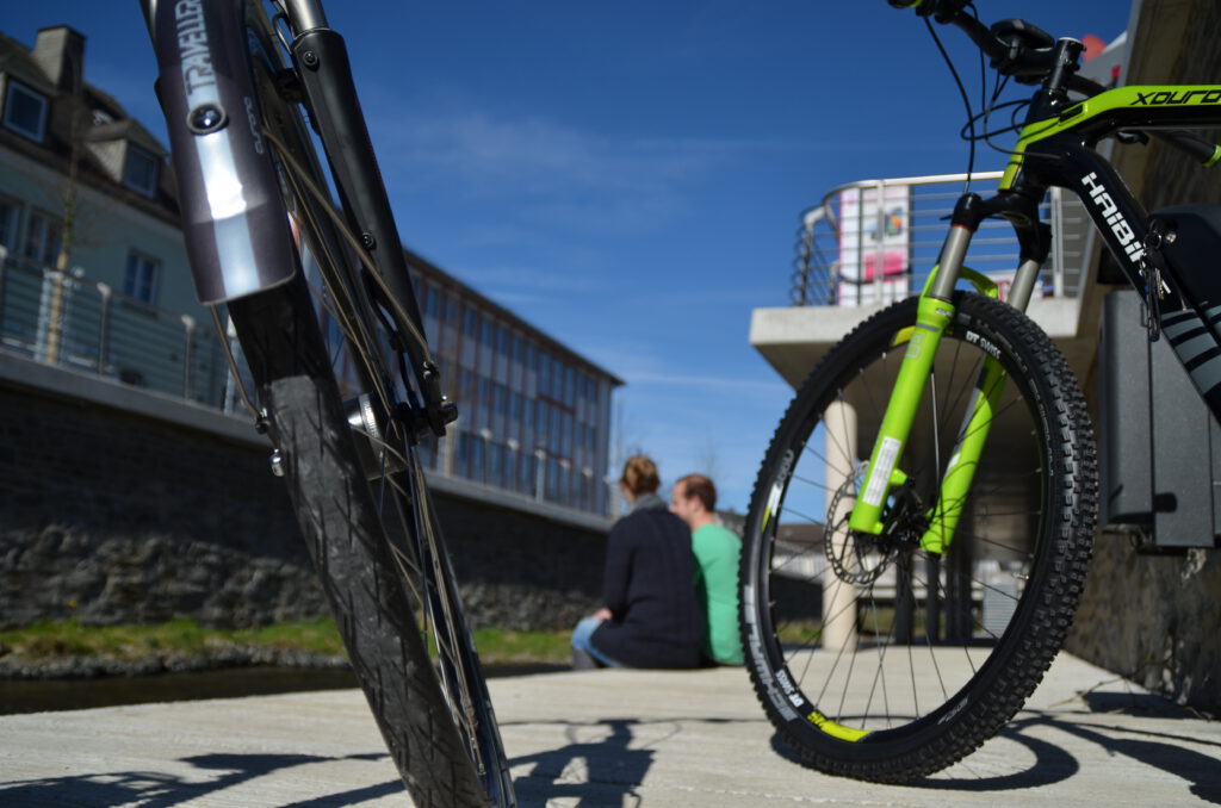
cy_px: 404
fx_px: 1117
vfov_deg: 39.8
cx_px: 610
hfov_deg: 57.3
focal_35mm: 33
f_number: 3.5
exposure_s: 1/2500
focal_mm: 22
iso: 100
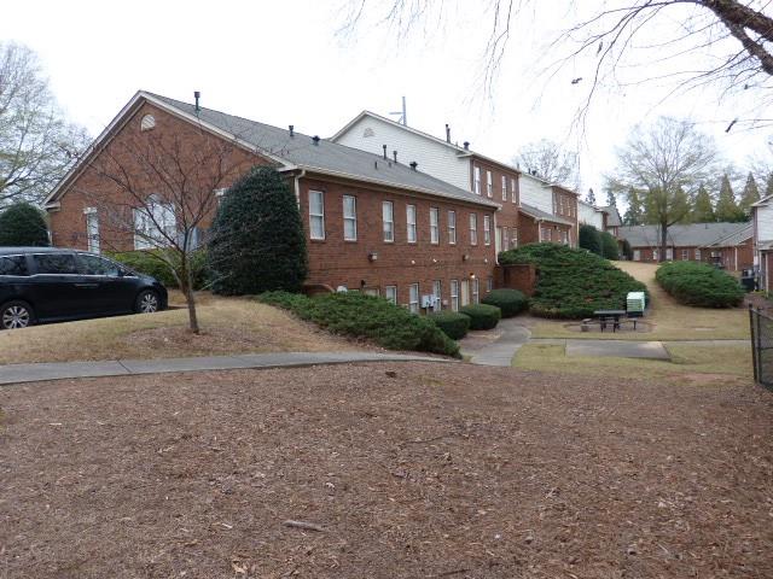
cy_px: 290
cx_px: 386
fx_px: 581
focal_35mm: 26
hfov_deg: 67.3
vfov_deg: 53.1
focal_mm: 4.5
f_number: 2.8
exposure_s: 1/100
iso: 100
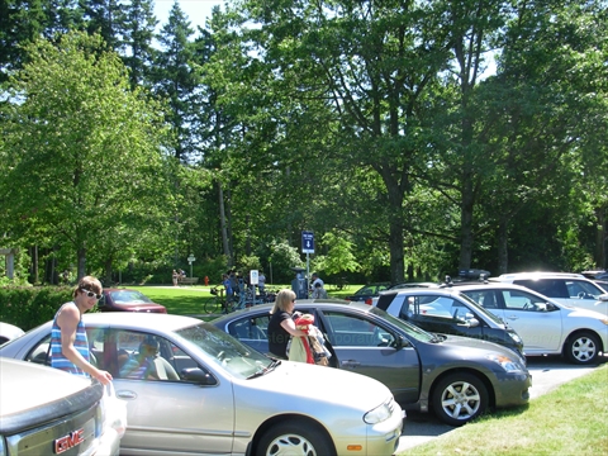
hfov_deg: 49.0
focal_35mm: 38
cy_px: 228
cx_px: 304
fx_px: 667
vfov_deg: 37.7
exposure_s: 1/322
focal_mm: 6.3
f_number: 2.9
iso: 50
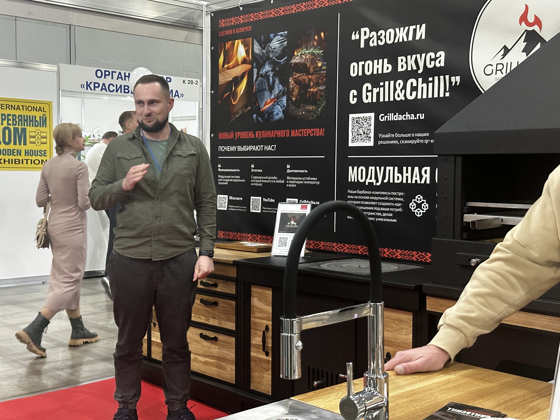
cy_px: 210
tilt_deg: -3.4
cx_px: 280
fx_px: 777
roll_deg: -0.7
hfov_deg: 39.7
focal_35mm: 48
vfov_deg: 30.3
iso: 500
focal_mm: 6.86
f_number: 1.78
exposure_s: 1/40
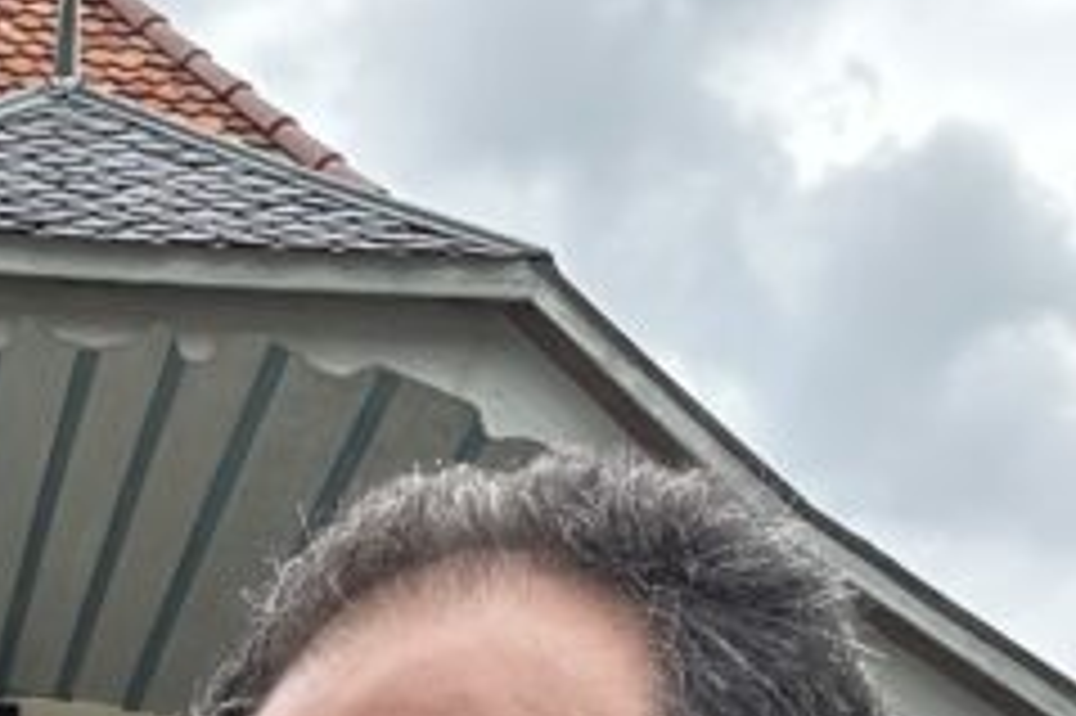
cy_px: 1346
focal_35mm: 108
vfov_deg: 11.6
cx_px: 54
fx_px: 3226
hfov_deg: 18.5
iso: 25
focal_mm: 2.69
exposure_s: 1/172
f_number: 1.9
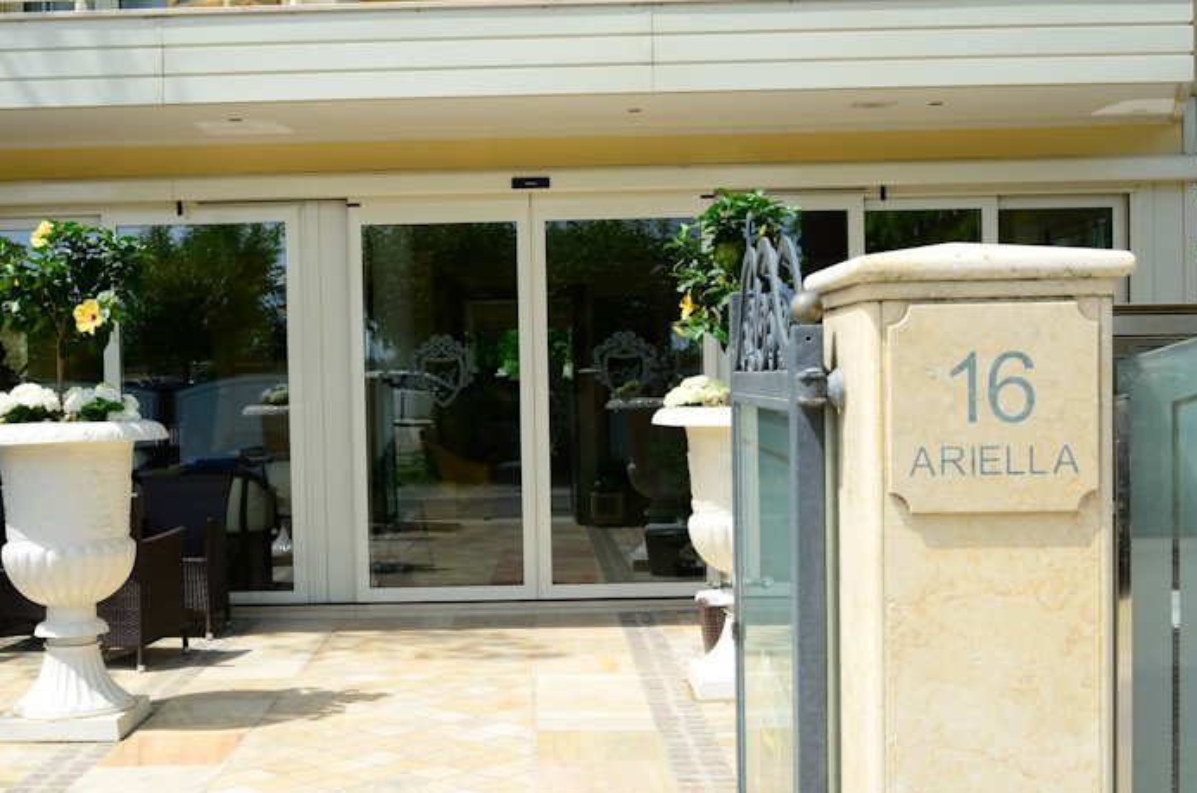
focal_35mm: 45
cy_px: 430
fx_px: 1493
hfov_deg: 43.6
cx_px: 511
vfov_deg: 29.7
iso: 100
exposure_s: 1/125
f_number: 9
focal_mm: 26
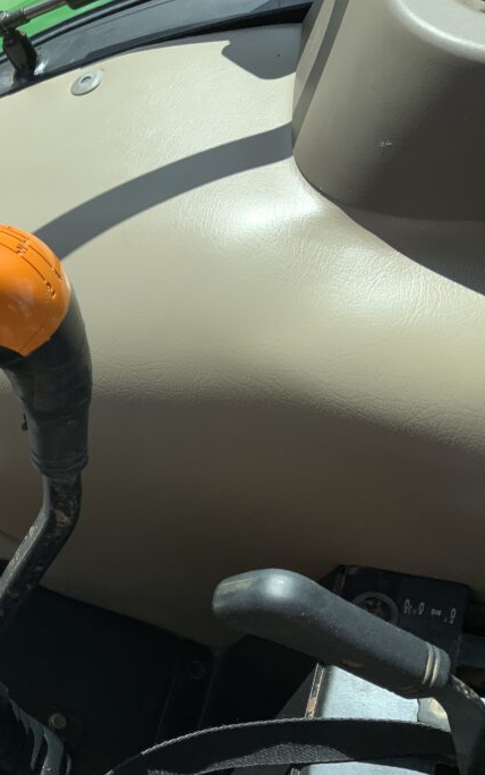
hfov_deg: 25.6
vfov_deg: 43.5
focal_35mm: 46
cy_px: 400
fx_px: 972
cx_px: -70
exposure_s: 1/1144
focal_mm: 3
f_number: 1.8
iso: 16
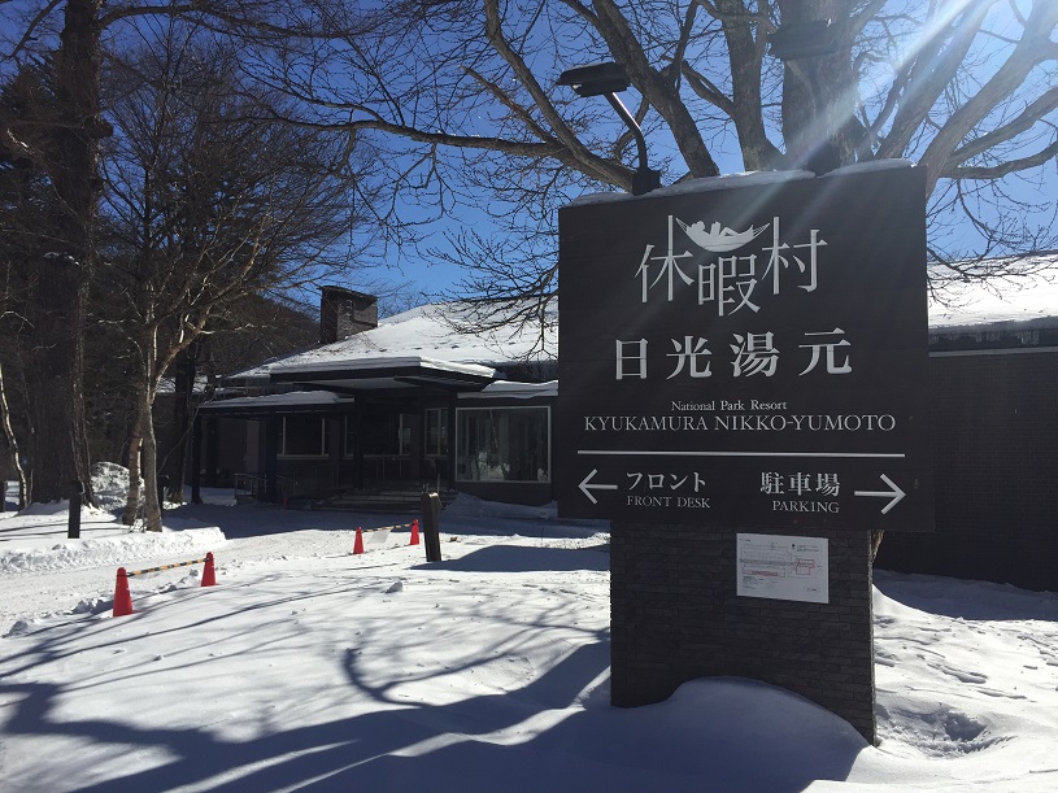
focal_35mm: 29
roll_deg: +0.1
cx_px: 529
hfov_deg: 61.7
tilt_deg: +3.5
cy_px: 396
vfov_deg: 48.2
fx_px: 886
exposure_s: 1/4405
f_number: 2.2
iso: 32
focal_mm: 4.15
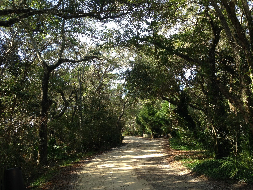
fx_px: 241
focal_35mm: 33
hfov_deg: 55.4
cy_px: 95
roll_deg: +1.6
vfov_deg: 42.9
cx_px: 126
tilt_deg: +8.3
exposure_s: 1/219
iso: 50
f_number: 2.4
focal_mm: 4.12
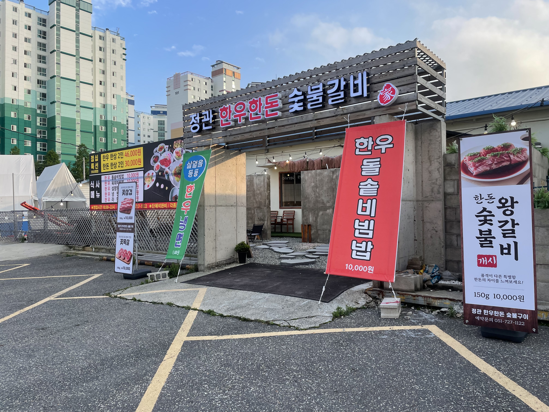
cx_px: 274
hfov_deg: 67.3
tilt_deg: +0.2
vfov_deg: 53.1
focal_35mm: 26
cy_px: 206
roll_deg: -1.2
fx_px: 412
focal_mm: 4.2
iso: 32
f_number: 1.6
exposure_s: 1/1043
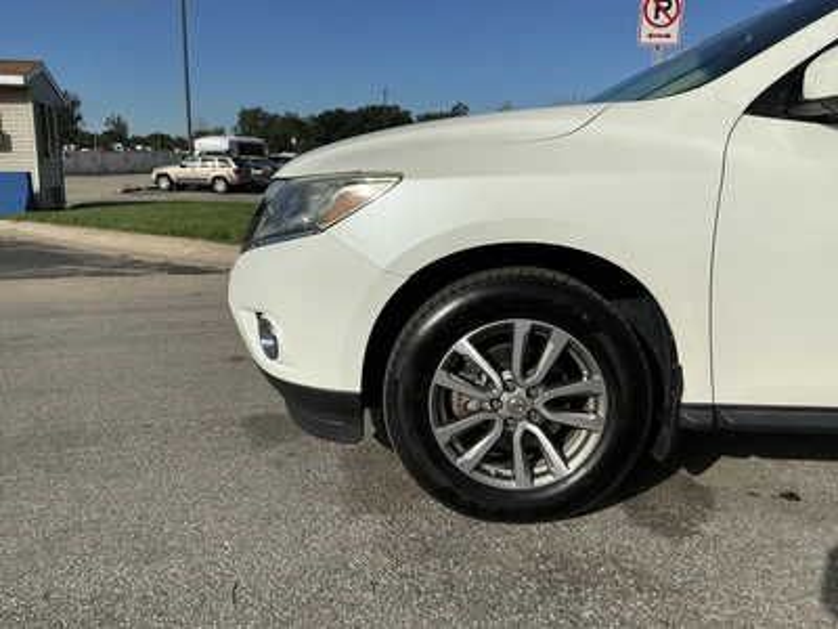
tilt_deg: -10.4
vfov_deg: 49.7
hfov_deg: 63.4
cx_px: 419
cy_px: 314
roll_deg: -0.3
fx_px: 678
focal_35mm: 28
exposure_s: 1/5814
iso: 25
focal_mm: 3
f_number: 1.8
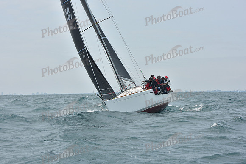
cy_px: 82
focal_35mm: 78
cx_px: 123
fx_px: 533
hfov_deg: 26.0
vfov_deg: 17.5
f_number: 11
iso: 250
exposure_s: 1/800
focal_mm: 78
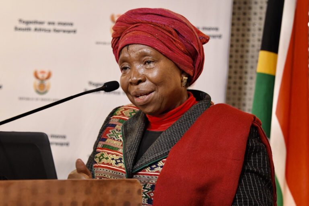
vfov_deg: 14.0
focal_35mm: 98
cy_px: 103
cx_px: 154
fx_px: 841
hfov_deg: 20.8
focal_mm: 82
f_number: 5.6
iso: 4000
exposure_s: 1/125
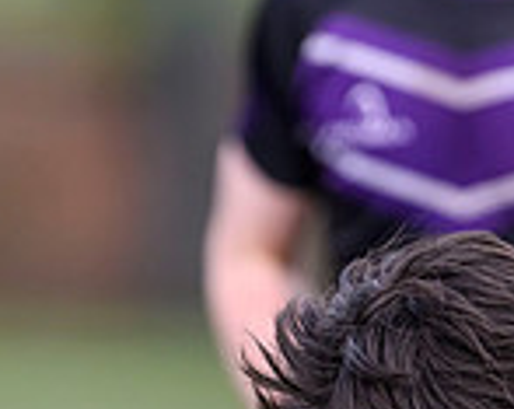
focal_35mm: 2333
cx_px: 734
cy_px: 672
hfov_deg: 0.8
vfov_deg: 0.7
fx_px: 35420
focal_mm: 400
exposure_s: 1/1600
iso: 500
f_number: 3.5
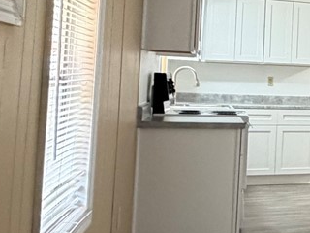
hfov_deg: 20.9
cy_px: 75
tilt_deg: +0.6
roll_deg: -2.4
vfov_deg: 20.9
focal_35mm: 70
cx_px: 528
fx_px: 627
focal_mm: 2.22
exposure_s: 1/60
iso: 250
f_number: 2.2
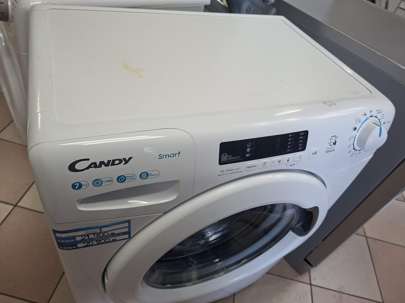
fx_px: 269
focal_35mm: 23
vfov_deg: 58.9
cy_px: 152
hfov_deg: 73.9
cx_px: 202
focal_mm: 5.54
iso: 160
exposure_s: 1/100
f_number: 1.8
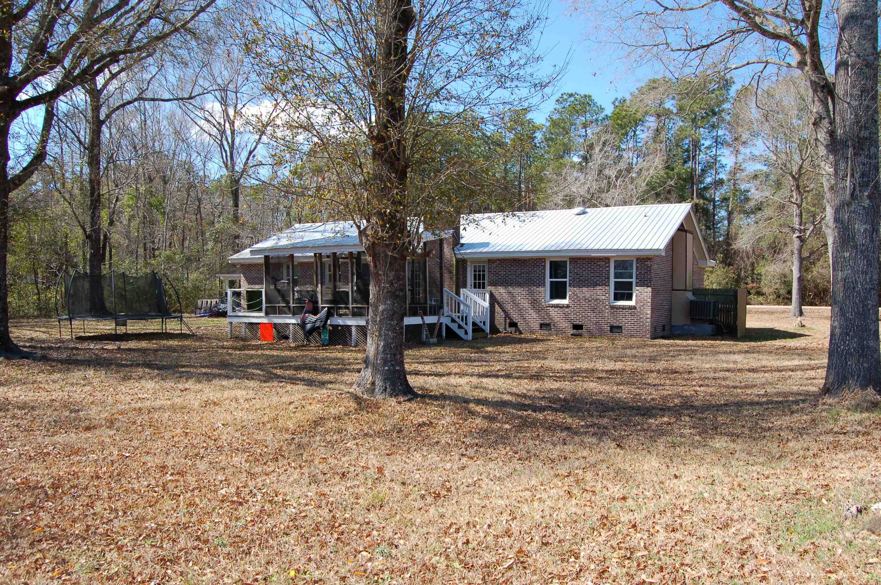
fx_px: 1467
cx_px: 440
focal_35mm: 60
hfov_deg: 33.4
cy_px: 292
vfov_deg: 22.6
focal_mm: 40
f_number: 9
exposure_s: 1/320
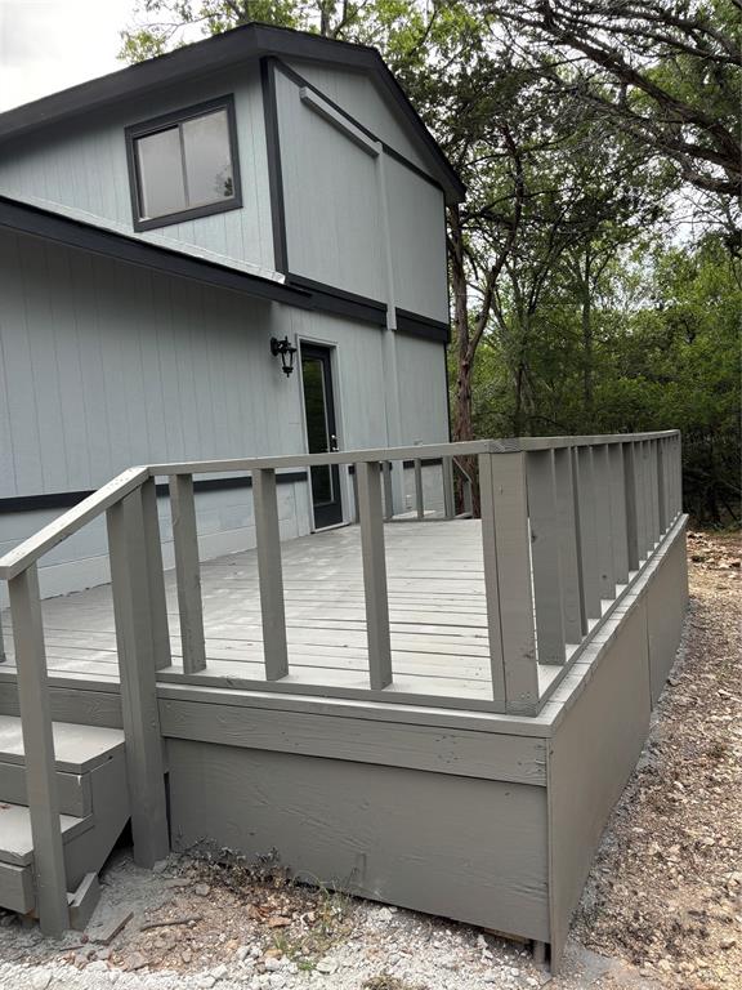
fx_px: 743
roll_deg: +3.4
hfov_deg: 53.1
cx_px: 371
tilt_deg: -3.9
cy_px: 495
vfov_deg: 67.3
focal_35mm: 26
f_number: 1.6
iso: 50
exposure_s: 1/565
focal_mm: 5.96
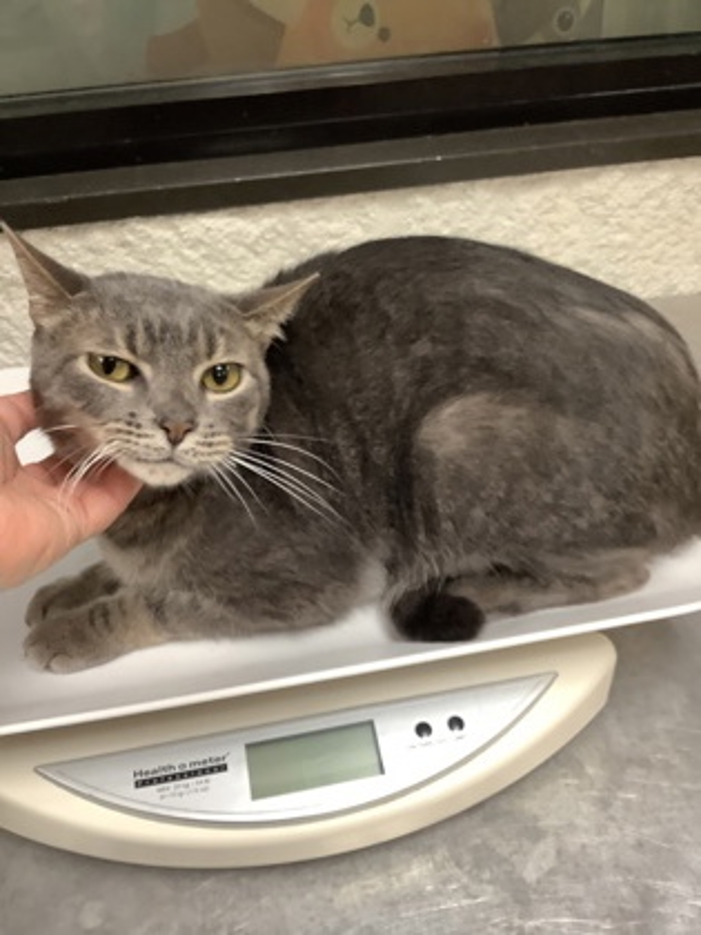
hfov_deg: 45.4
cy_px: 468
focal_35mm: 31
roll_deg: +3.5
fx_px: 837
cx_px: 350
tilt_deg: -37.4
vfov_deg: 58.4
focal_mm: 3.3
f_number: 2.4
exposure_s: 1/50
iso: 200
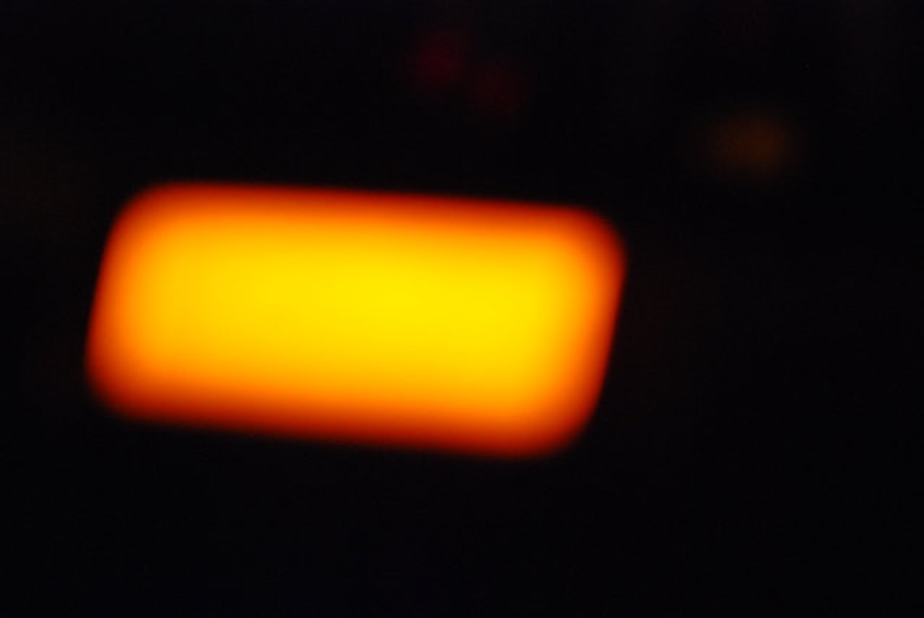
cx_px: 462
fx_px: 2697
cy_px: 309
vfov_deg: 13.1
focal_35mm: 105
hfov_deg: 19.4
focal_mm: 70
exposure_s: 1/8
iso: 1250
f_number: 4
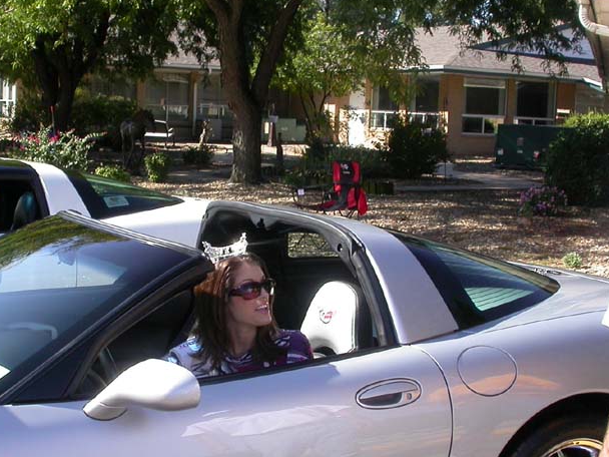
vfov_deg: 22.9
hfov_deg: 30.1
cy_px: 234
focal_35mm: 64
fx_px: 1126
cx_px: 228
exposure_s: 1/188
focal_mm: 7.85
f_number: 6
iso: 100
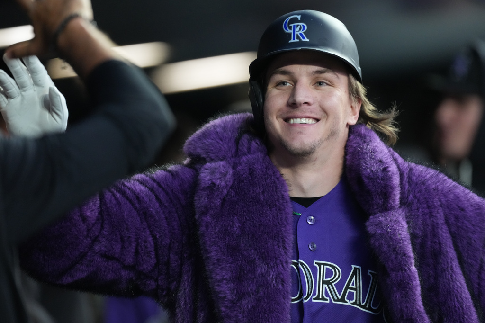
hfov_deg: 3.4
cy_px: 162
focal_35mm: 600
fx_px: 8080
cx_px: 242
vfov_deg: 2.3
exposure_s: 1/640
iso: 5000
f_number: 4
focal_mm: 600
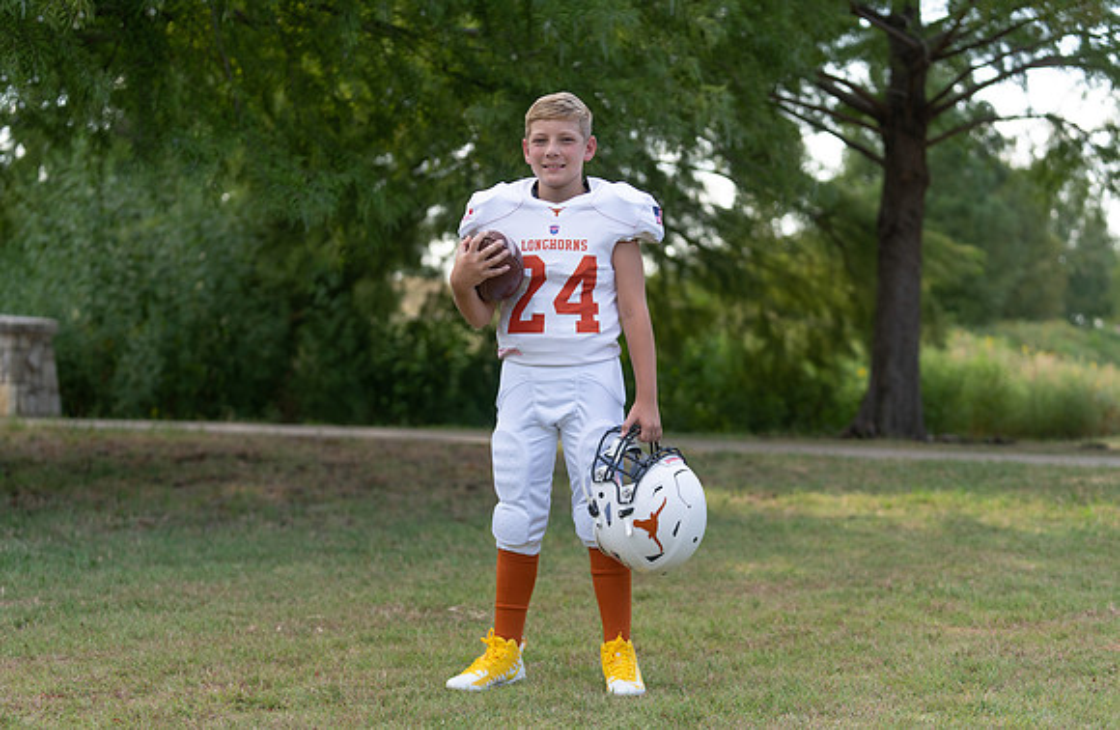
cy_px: 376
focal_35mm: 73
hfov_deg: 27.9
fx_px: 2256
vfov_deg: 18.4
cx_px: 556
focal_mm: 72
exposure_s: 1/400
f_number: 2.8
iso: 100
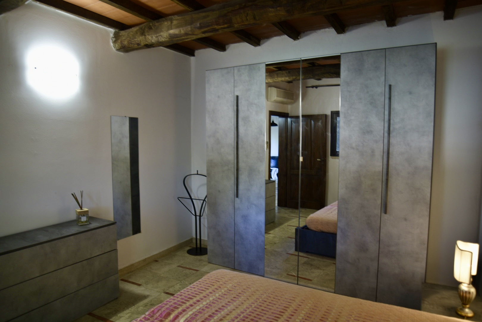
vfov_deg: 53.1
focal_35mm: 24
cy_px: 161
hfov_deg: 73.7
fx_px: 321
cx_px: 241
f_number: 3.5
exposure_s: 1/8
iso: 100
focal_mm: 24
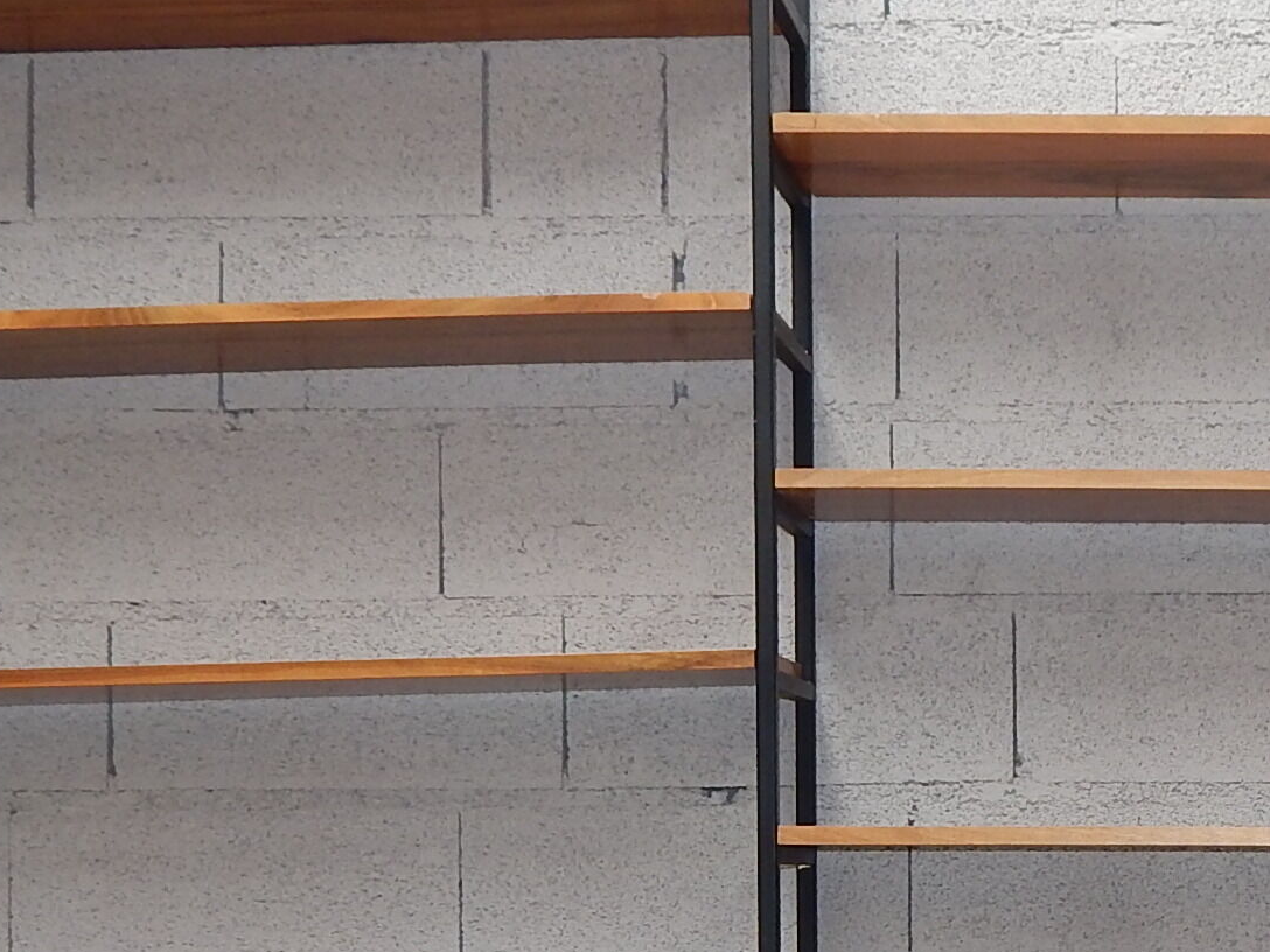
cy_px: 875
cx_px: 1216
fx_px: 2421
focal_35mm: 66
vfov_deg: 21.7
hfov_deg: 27.9
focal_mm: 4
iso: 125
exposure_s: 1/50
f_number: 3
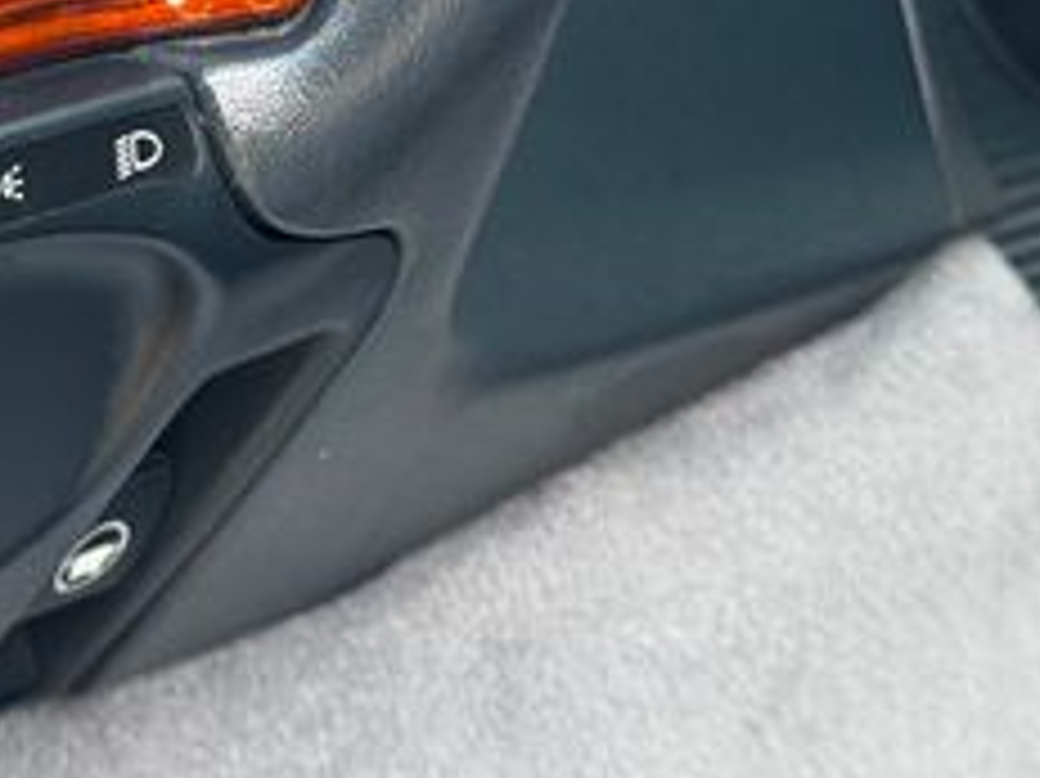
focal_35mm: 133
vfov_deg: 11.0
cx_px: 356
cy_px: -9
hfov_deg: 14.8
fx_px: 3994
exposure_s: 1/193
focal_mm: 6.76
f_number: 1.78
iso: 64
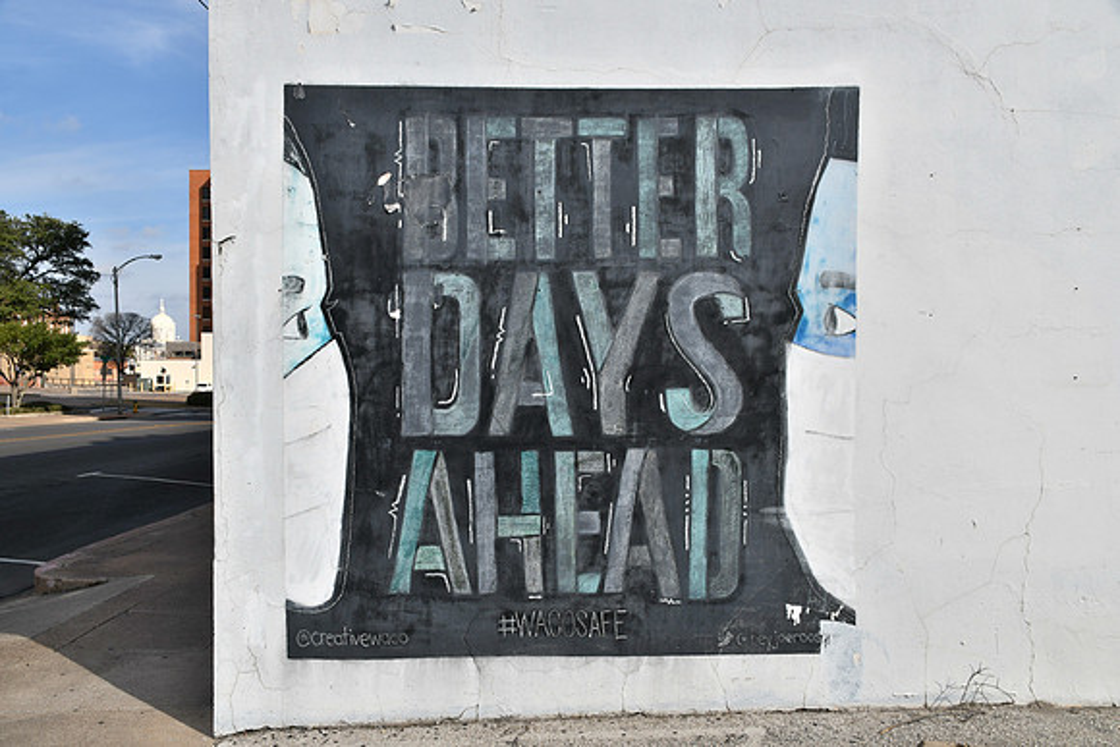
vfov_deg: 40.0
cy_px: 374
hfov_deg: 57.2
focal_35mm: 33
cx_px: 560
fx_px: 1027
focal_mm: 22
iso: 100
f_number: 10
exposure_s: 1/400
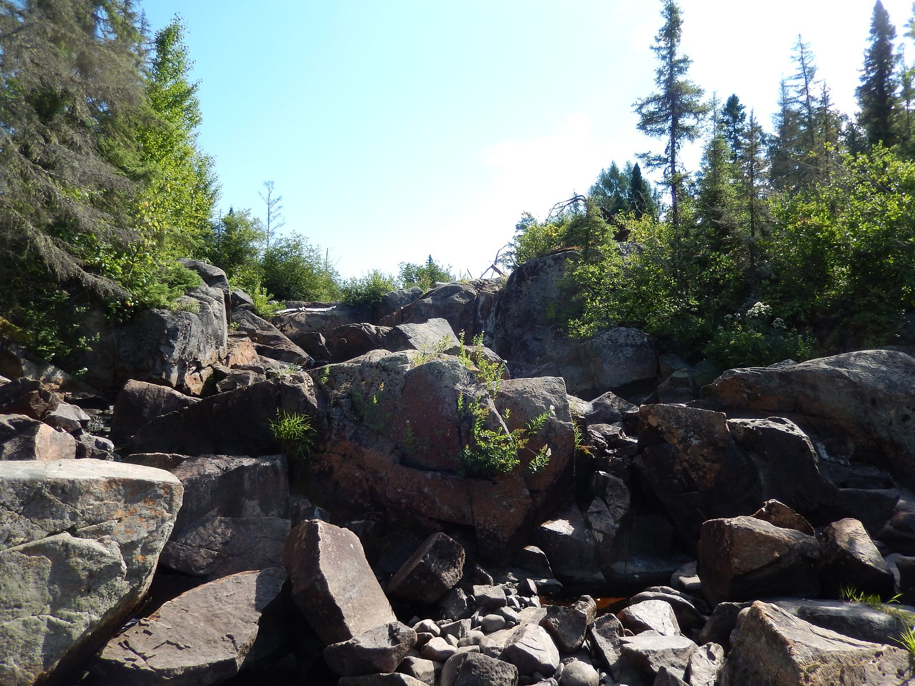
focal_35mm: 25
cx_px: 458
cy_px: 343
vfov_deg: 54.9
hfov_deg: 69.4
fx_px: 661
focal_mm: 4.5
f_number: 3.4
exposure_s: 1/640
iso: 125
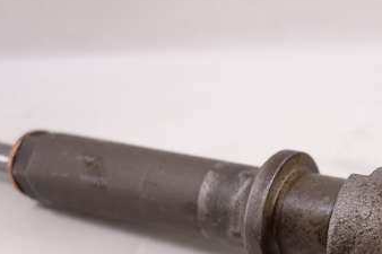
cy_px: 220
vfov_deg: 19.7
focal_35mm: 68
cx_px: 385
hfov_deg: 27.9
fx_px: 721
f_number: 2.2
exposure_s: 1/100
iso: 125
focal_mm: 10.4
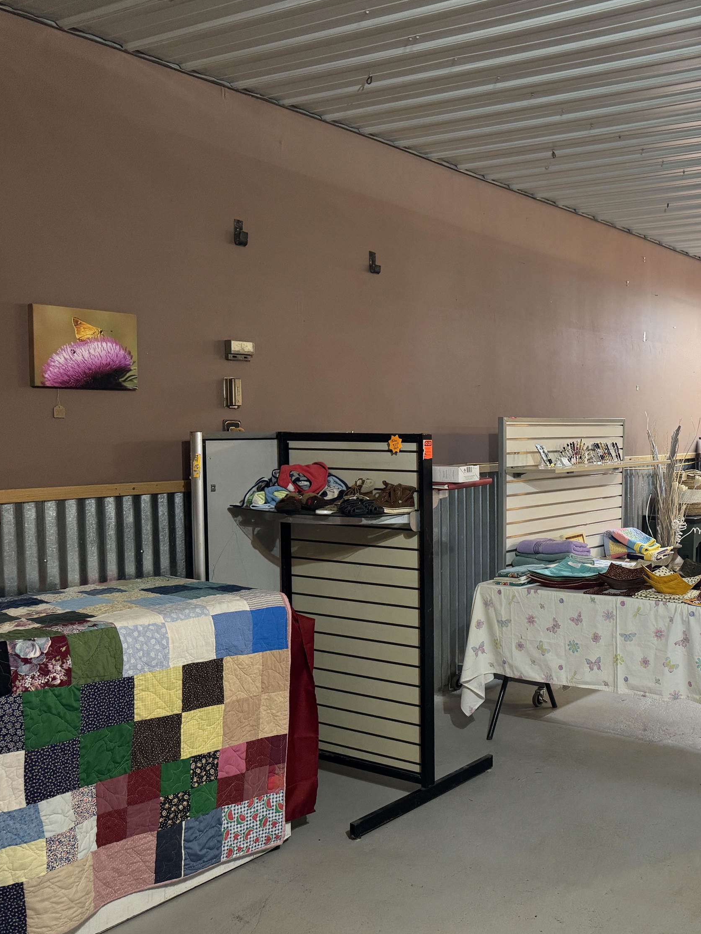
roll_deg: +0.3
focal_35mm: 33
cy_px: 475
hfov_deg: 39.7
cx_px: 636
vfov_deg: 55.3
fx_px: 891
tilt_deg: -4.7
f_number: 1.78
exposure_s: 1/60
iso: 250
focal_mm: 6.76
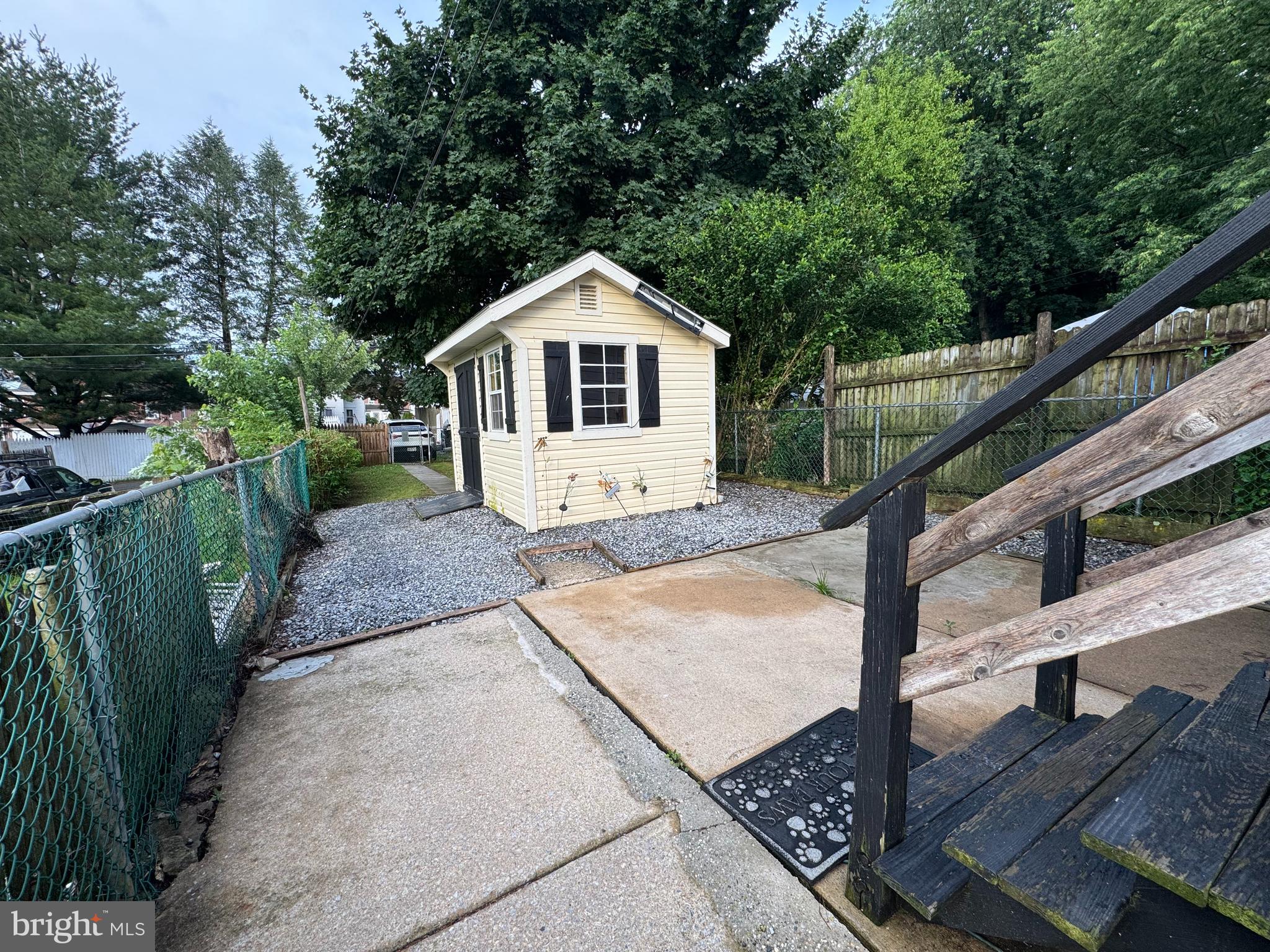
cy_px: 476
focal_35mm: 14
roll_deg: -0.8
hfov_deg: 102.1
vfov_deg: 85.7
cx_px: 635
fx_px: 514
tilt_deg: -6.1
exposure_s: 1/381
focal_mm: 2.22
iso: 40
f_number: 2.2
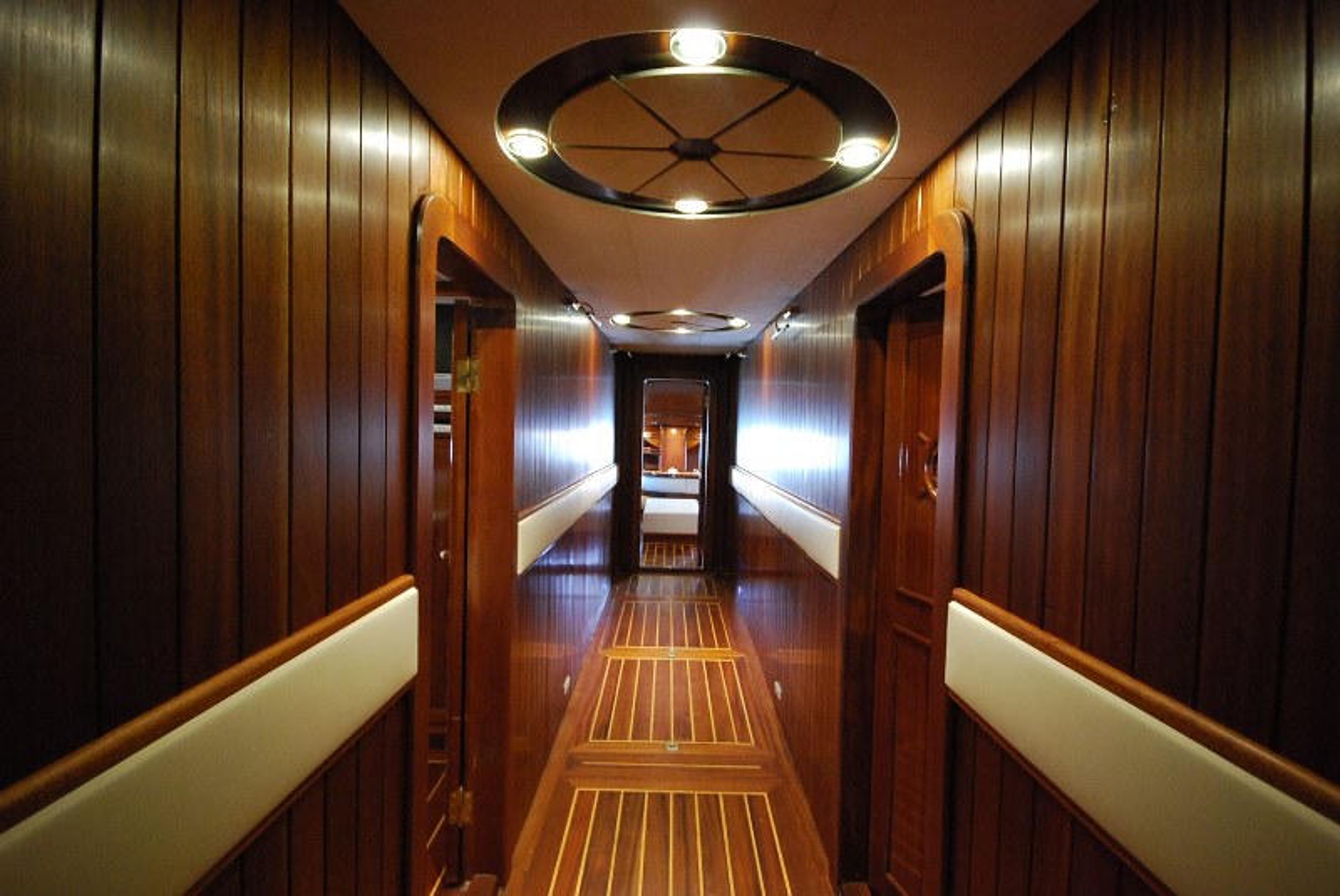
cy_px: 448
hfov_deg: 94.9
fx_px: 615
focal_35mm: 16
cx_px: 670
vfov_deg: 72.2
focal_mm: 11
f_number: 4.2
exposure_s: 1/10
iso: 1600
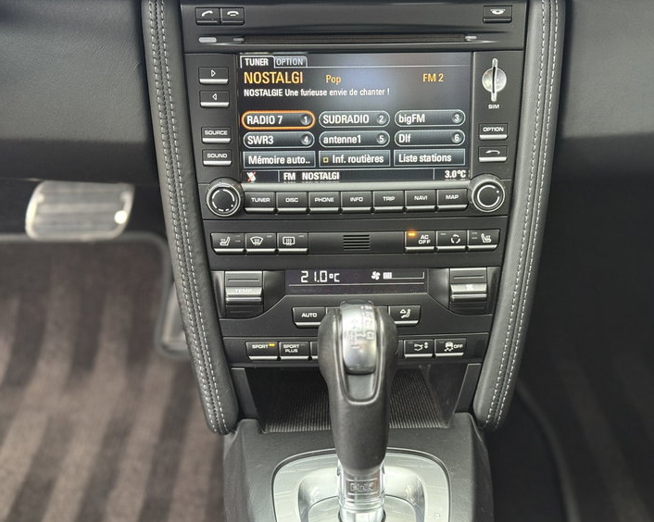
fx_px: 987
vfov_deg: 29.7
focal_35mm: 51
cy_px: 258
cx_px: 350
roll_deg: -3.0
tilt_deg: -31.8
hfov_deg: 36.7
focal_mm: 6.76
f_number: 1.78
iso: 500
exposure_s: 1/40
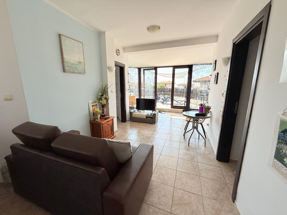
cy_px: 108
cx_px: 144
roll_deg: -0.9
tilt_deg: -10.1
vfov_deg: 85.7
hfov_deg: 102.1
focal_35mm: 14
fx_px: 116
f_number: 2.2
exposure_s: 1/421
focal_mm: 2.22
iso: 64
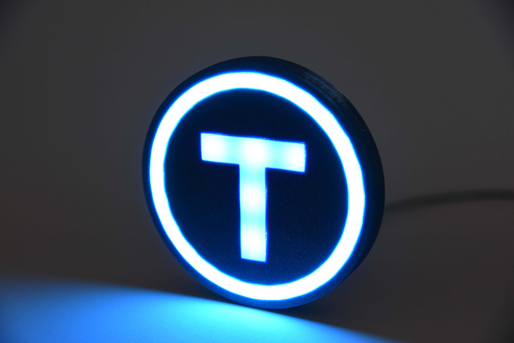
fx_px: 1400
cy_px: 172
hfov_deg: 20.8
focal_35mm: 98
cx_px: 257
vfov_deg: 14.0
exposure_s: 1/200
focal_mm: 98
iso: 3200
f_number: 7.1
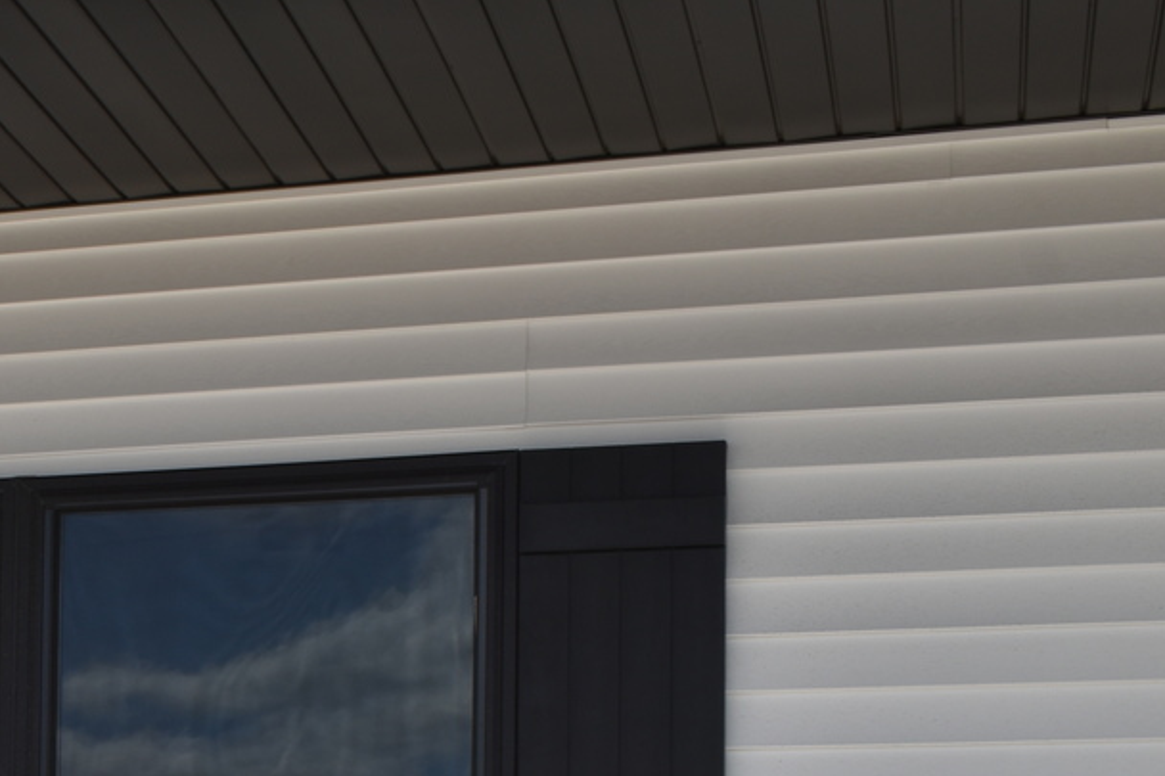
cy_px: 968
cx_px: -211
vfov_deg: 13.8
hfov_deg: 20.0
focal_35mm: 96
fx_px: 3106
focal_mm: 24
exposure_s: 1/200
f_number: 11
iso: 100
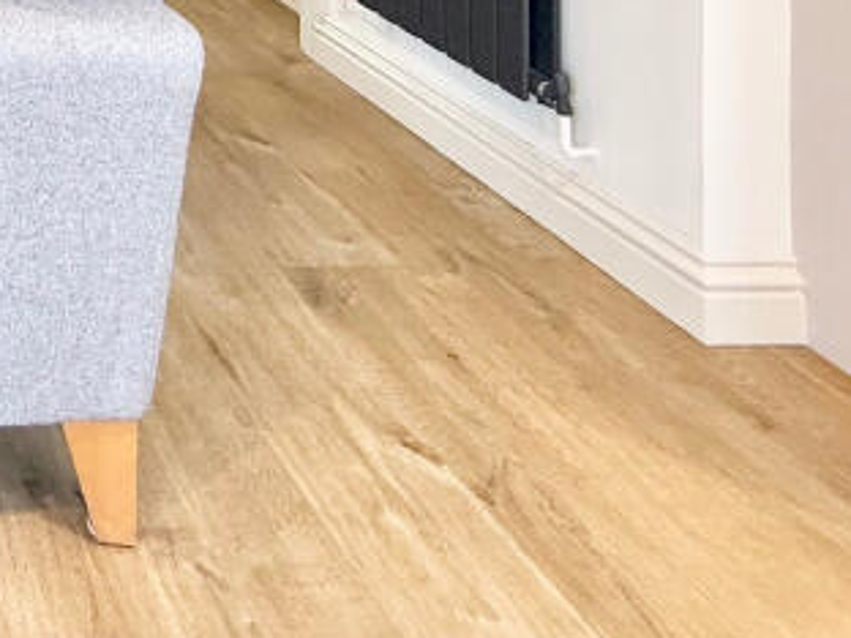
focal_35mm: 46
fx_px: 1131
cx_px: -295
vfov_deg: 23.0
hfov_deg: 30.8
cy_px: -404
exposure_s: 1/99
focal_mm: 2.22
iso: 200
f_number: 2.2
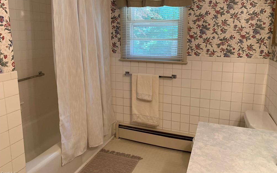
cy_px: 71
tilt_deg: -9.8
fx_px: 211
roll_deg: -0.5
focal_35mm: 28
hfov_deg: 66.5
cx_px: 137
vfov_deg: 44.3
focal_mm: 4.25
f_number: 1.8
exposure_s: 1/60
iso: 100
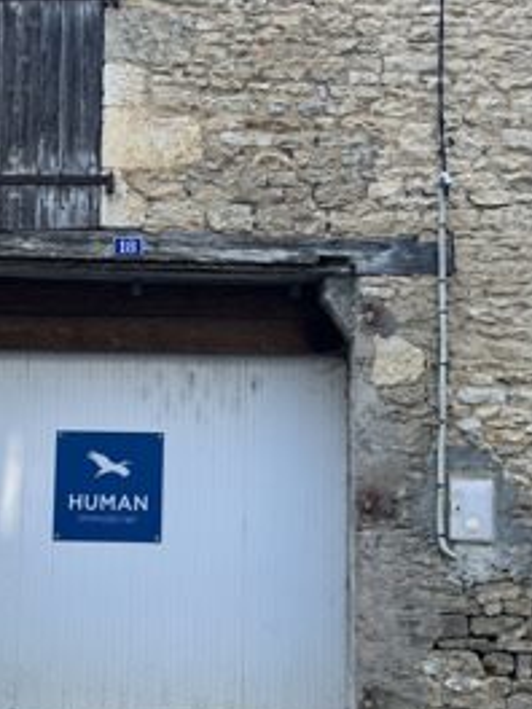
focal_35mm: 59
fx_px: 1209
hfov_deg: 24.8
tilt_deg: +6.4
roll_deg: +0.2
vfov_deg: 32.7
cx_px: 215
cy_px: 306
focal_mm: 5.1
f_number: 1.6
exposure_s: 1/175
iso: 40
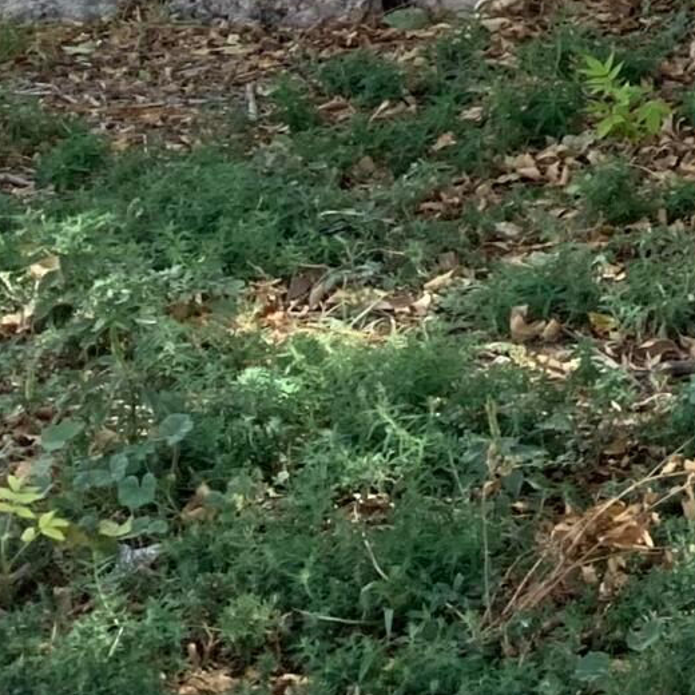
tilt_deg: -2.0
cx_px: 1779
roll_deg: -0.1
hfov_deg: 10.0
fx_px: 3362
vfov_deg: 10.7
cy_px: -714
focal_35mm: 148
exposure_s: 1/310
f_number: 1.8
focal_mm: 3
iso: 16
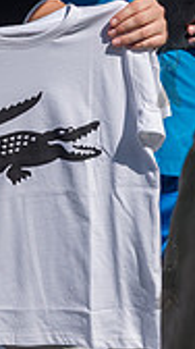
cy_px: 171
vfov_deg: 10.8
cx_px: -100
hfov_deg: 6.0
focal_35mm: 199
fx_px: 1837
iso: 200
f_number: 4
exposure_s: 1/3200
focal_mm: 55
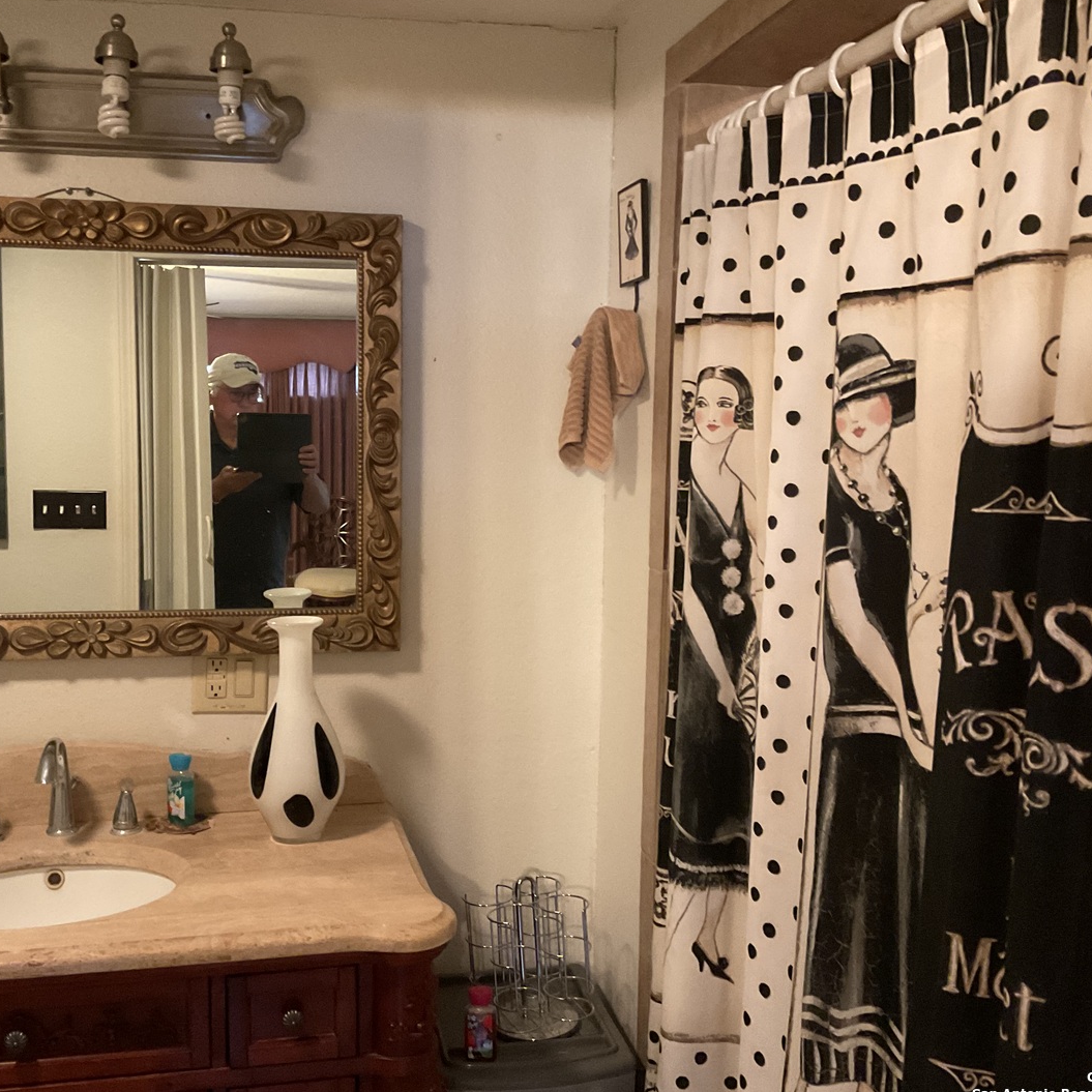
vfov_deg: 47.2
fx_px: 1249
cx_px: 451
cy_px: 543
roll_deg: -0.4
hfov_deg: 47.0
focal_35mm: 35
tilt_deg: -4.0
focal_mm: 3
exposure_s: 1/30
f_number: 1.8
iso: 320
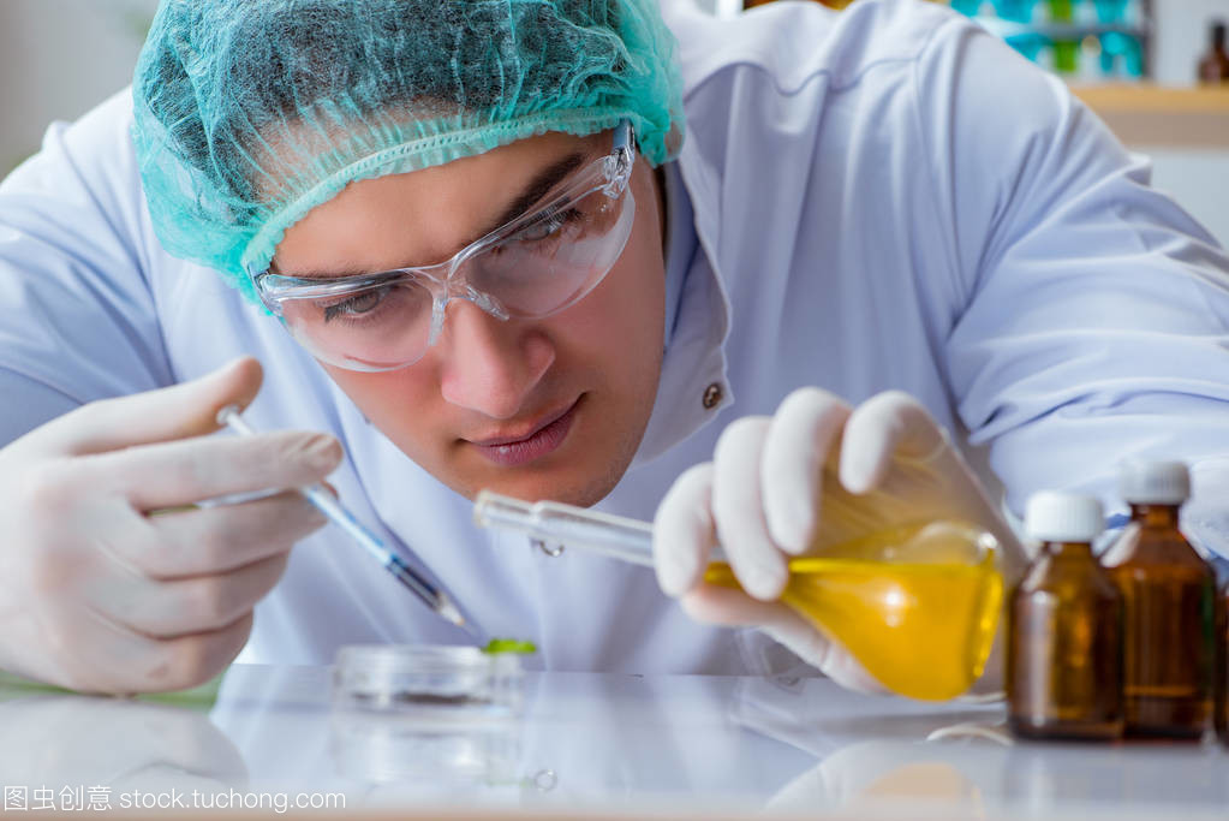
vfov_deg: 13.1
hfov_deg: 19.4
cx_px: 614
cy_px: 410
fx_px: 3586
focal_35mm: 105
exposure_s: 1/100
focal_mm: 105
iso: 320
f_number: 6.3
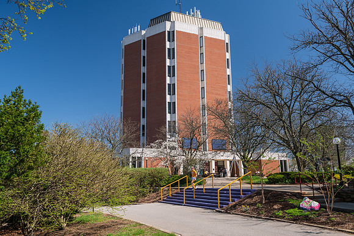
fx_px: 315
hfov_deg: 58.7
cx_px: 177
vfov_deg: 41.1
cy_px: 118
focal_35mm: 32
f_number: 6.3
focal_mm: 32
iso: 320
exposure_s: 1/320
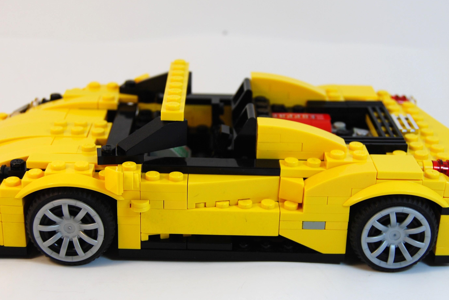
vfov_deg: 20.8
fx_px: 820
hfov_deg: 30.6
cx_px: 222
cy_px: 155
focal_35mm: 66
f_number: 5.6
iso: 125
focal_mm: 31
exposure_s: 1/125
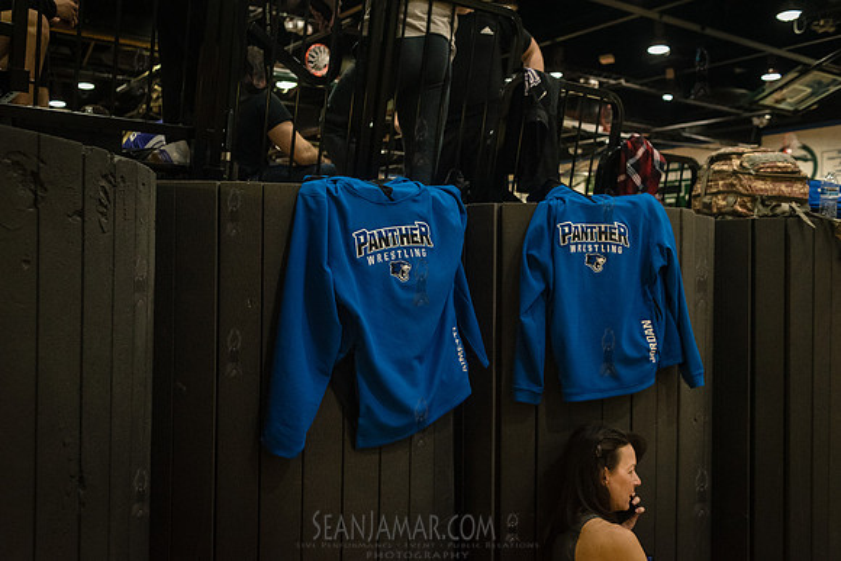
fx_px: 818
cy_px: 280
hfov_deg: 54.4
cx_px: 420
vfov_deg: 37.9
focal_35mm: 35
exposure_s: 1/400
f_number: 4
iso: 8000
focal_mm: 35
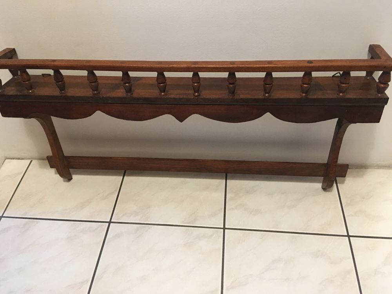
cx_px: 196
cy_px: 147
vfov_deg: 48.2
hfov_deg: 61.7
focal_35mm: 29
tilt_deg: -47.0
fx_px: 328
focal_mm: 4.15
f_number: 2.2
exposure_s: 1/17
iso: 200
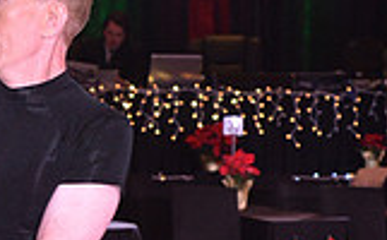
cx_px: -69
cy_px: 384
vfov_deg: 4.4
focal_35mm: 294
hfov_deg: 7.1
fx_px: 3095
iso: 2000
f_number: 6.3
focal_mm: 80
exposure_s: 1/250
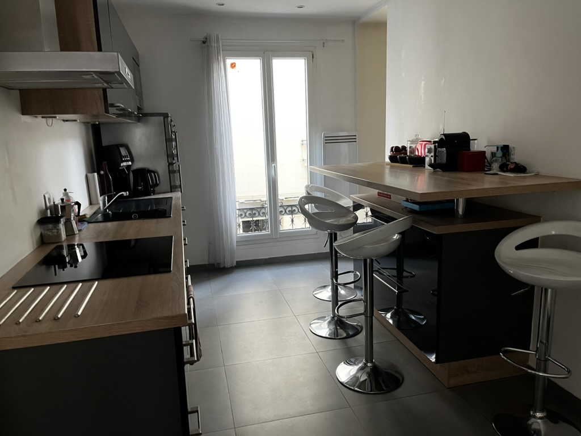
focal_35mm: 26
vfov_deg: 53.1
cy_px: 218
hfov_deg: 67.3
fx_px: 436
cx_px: 290
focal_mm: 5.1
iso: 160
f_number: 1.6
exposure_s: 1/60
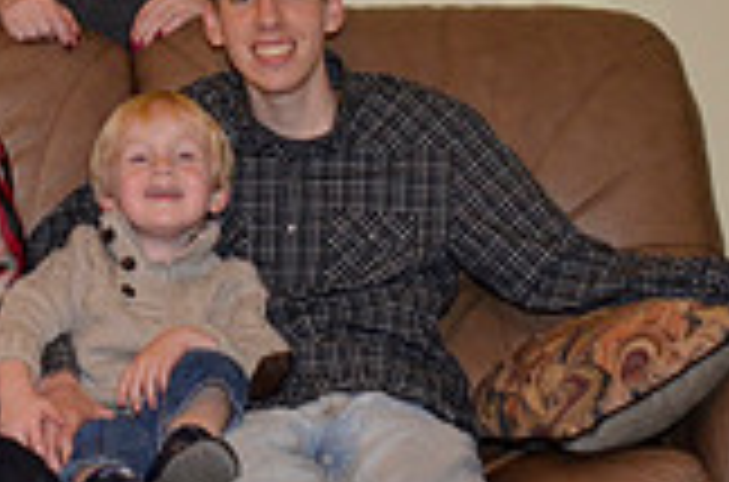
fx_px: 2827
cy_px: 68
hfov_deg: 14.4
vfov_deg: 9.7
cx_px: -72
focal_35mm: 140
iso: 800
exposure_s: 1/60
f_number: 4
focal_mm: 26
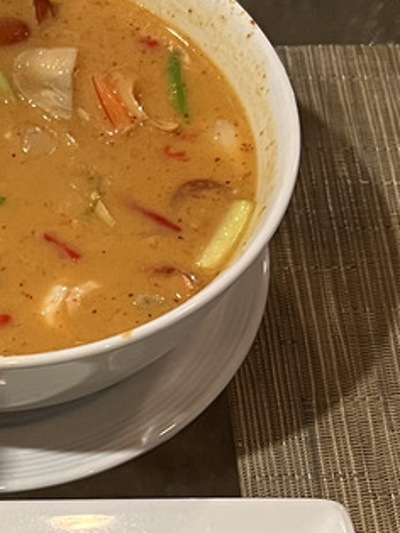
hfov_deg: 14.6
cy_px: 516
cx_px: -37
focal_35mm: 99
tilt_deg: -57.5
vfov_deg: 19.3
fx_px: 1526
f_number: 1.5
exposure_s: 1/33
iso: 500
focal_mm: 5.7
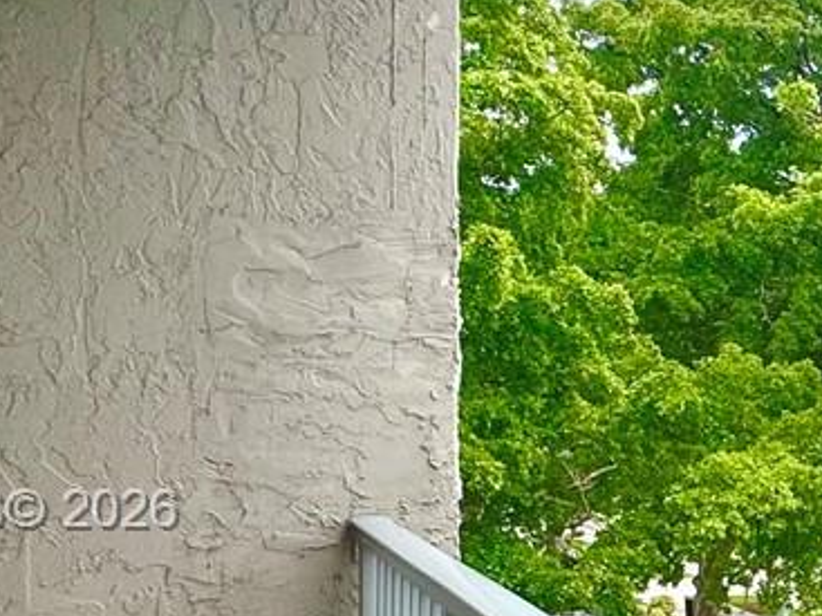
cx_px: 1272
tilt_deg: -3.0
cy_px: 513
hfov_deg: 24.0
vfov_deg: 23.6
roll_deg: -2.5
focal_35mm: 61
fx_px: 1448
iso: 50
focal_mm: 2.22
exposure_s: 1/1143
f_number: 2.2
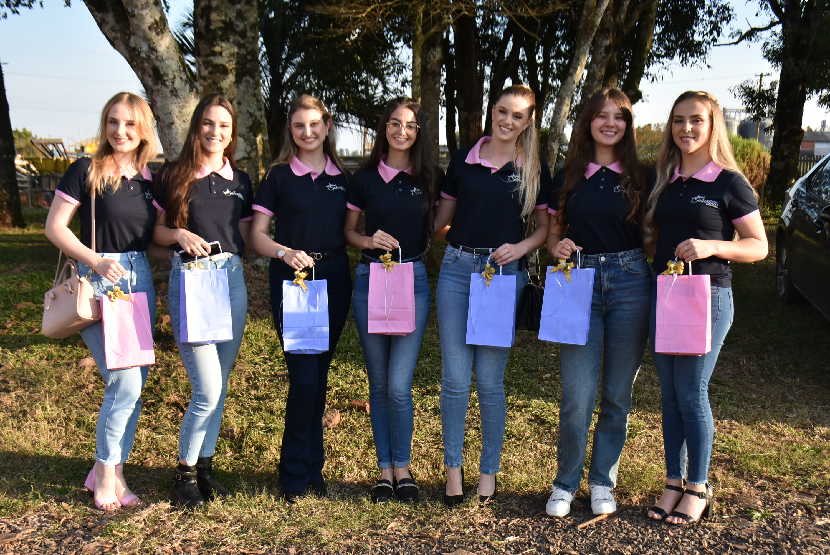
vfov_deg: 34.3
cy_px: 278
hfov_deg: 49.5
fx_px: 900
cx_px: 415
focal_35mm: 39
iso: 560
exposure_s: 1/500
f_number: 8
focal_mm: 26
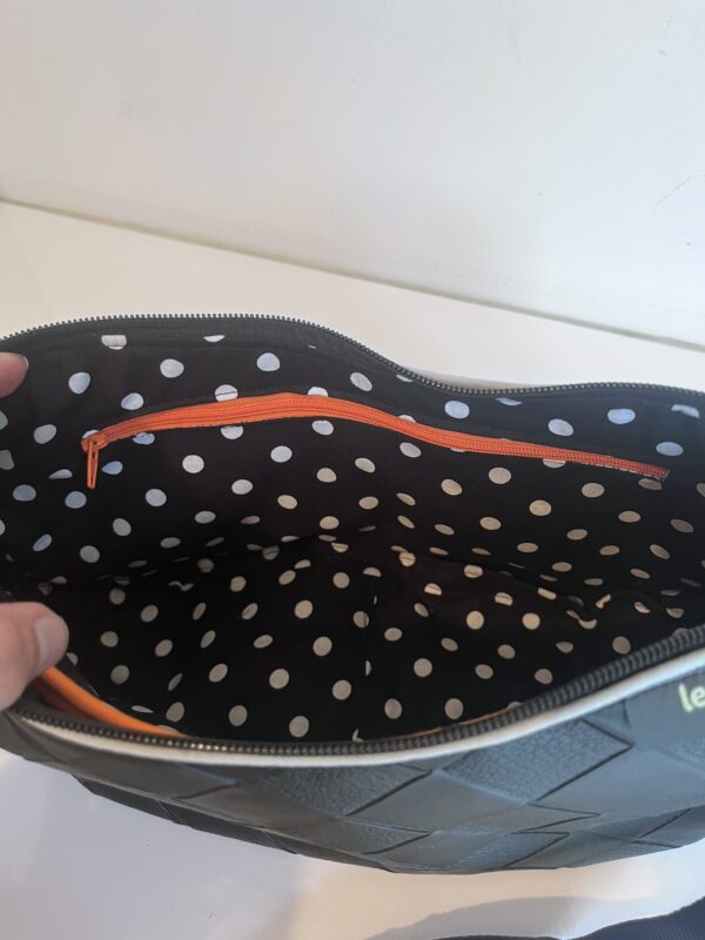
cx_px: 352
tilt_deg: -52.5
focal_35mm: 26
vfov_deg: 67.3
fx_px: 706
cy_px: 470
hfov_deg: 53.1
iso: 160
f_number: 1.6
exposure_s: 1/50
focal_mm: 5.1
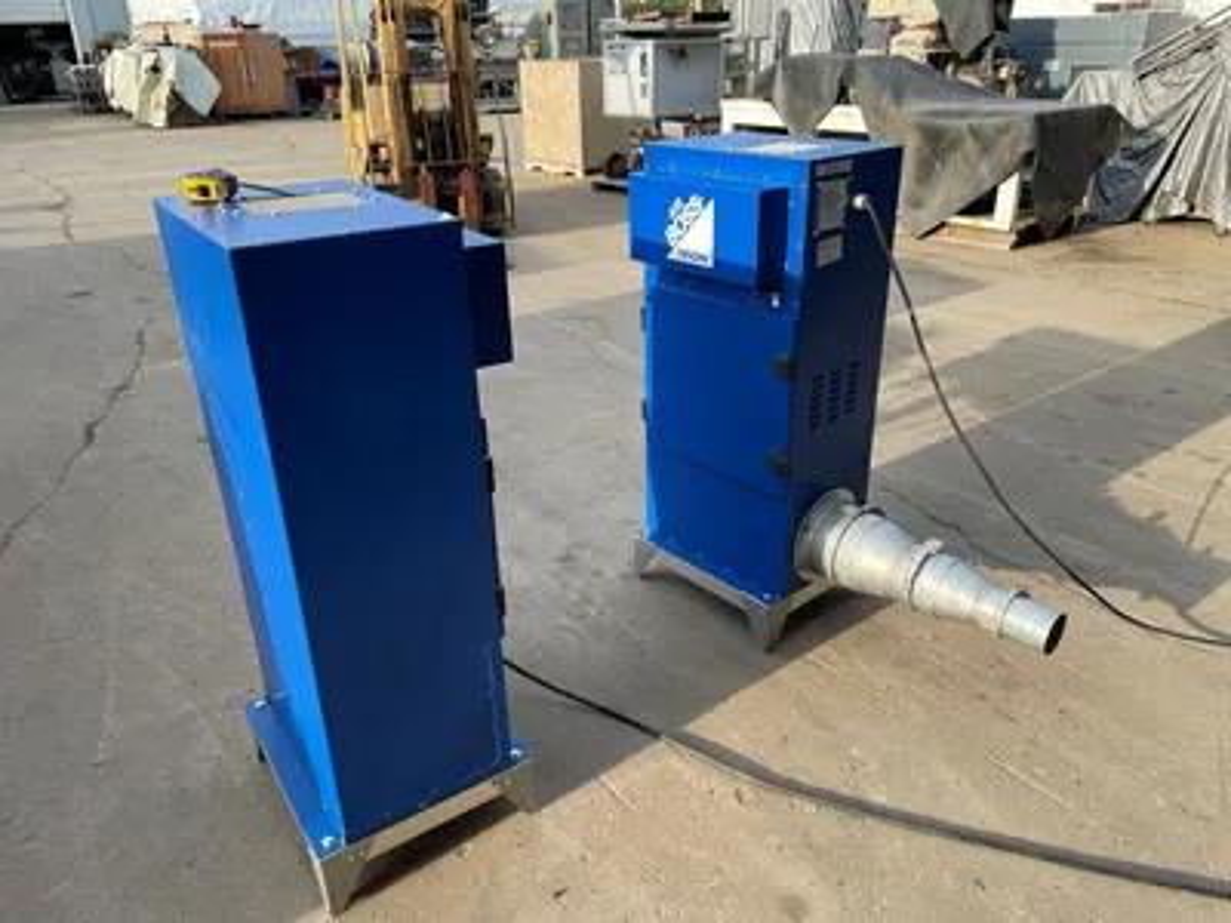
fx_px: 925
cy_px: 462
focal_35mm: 26
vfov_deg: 53.1
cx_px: 616
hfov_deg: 67.3
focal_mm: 4.2
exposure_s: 1/587
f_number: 1.6
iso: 32
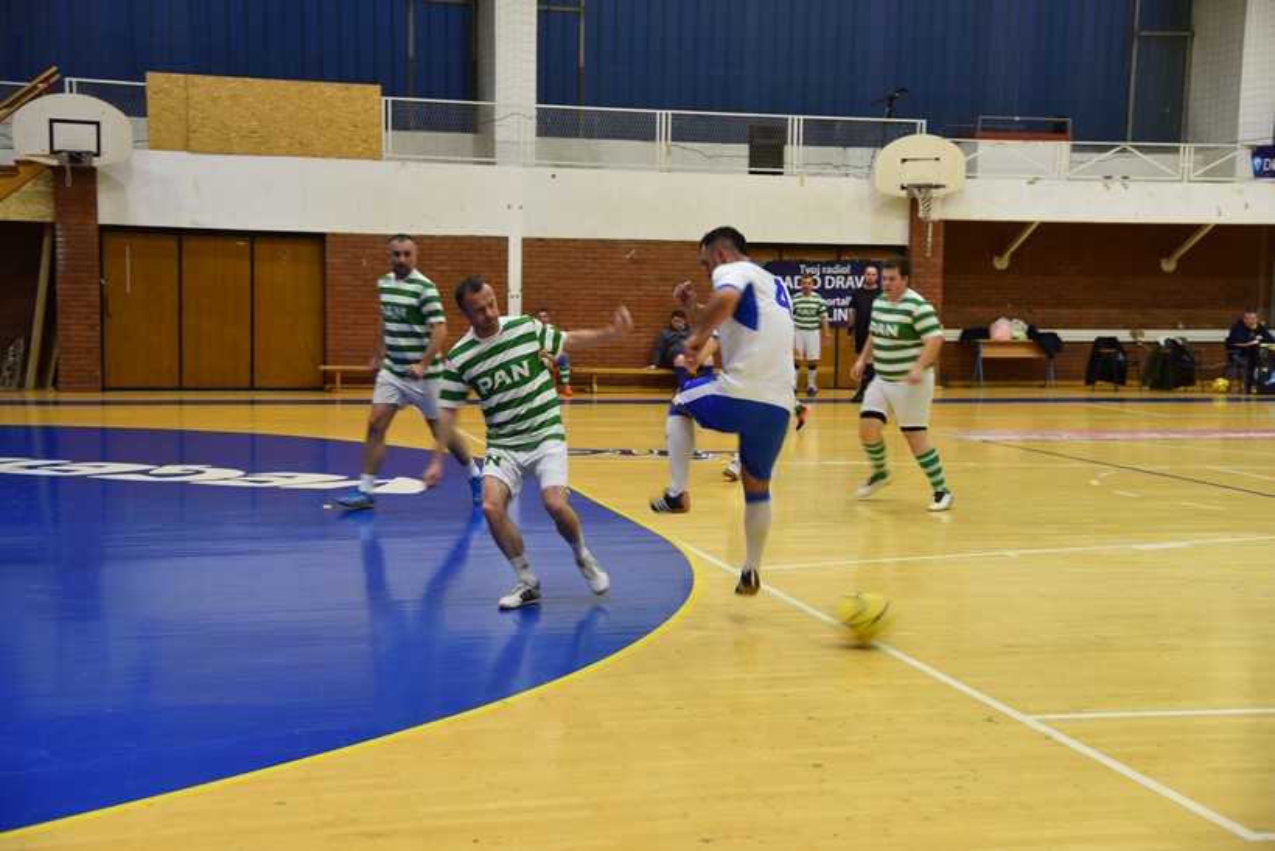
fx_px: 1771
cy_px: 426
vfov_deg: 27.0
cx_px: 638
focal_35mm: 50
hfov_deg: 39.6
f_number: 4
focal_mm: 50
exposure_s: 1/60
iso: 800
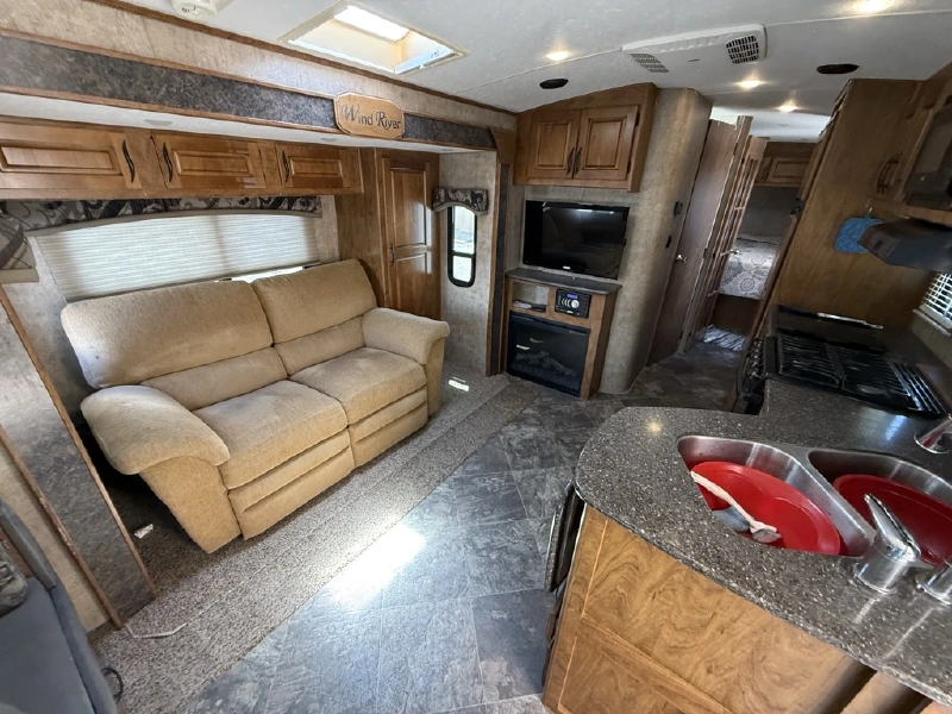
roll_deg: +0.0
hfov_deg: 102.1
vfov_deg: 85.7
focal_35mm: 14
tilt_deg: -24.4
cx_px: 476
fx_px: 385
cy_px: 357
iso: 320
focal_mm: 2.22
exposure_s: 1/66
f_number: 2.2
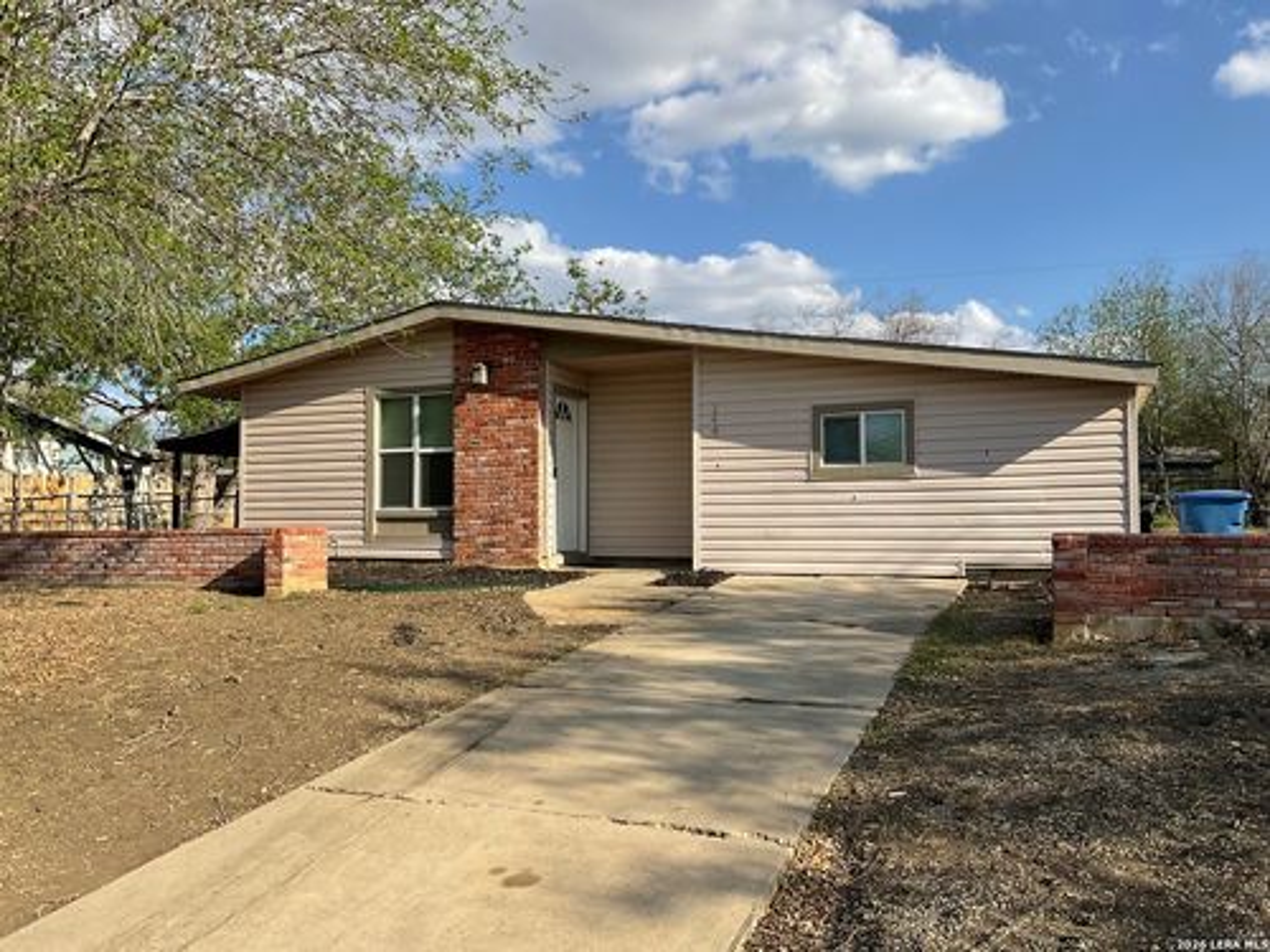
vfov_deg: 48.2
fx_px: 1064
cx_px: 635
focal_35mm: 29
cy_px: 476
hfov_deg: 61.7
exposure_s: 1/1912
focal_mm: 3
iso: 16
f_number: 1.8
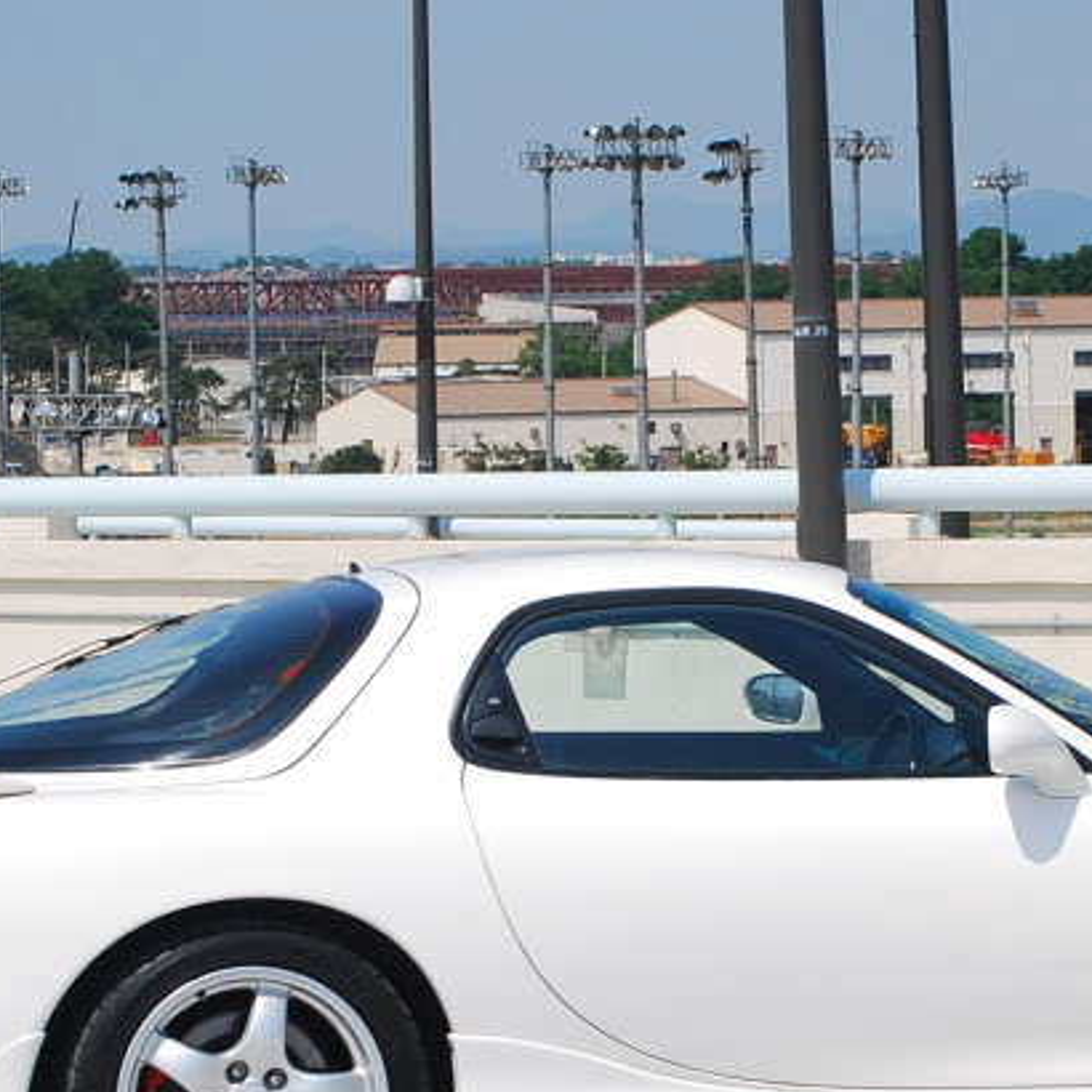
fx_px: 6248
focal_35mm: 175
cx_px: 819
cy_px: 758
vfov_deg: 10.0
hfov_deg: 10.0
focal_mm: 55
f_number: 11
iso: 200
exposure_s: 1/500
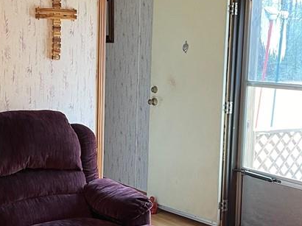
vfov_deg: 22.6
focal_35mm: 65
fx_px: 567
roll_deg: -1.7
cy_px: 120
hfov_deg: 29.8
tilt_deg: -7.6
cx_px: 123
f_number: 1.6
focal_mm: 5.1
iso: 200
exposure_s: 1/60
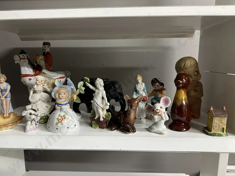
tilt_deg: -9.5
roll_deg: +0.7
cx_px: 111
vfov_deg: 53.0
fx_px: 177
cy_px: 95
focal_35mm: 26
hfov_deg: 67.2
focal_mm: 6.86
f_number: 1.78
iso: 200
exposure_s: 1/50
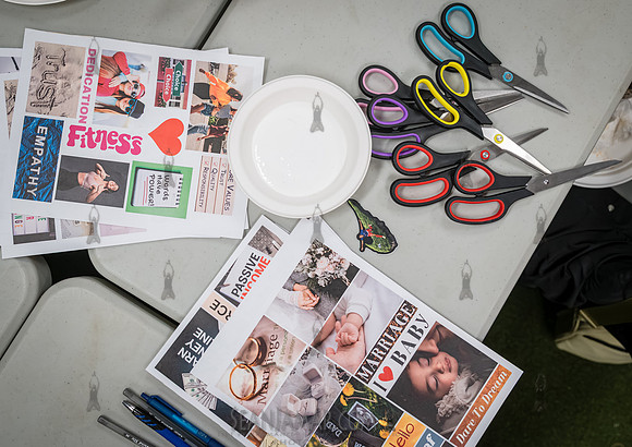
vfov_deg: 32.3
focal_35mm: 43
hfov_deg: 44.6
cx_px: 319
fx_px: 770
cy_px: 197
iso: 4000
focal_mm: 37
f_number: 4
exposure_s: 1/500
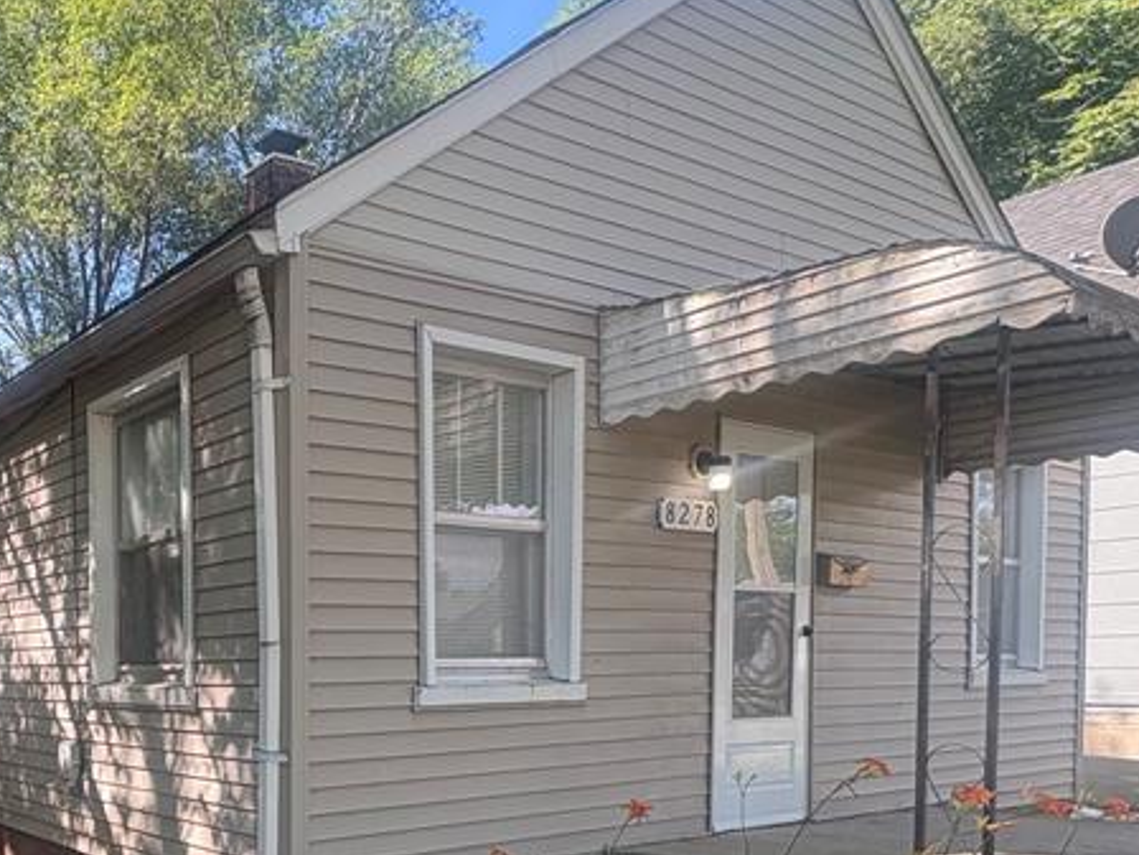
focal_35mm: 32
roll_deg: +1.1
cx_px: 122
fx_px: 1053
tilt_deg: -0.7
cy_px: 700
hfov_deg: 50.6
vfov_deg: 42.0
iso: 40
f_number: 2.2
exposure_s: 1/188
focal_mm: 2.22
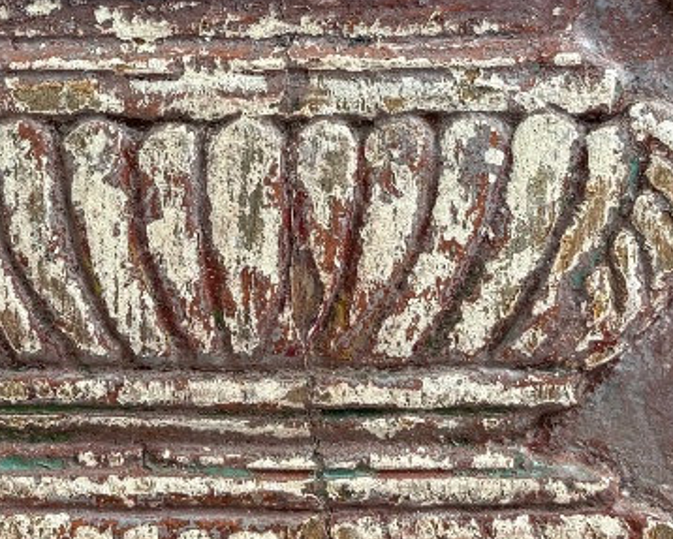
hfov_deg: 22.4
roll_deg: -0.5
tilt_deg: -5.4
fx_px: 1694
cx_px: 267
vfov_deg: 17.0
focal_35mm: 85
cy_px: -169
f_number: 1.6
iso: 40
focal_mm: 5.96
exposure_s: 1/122
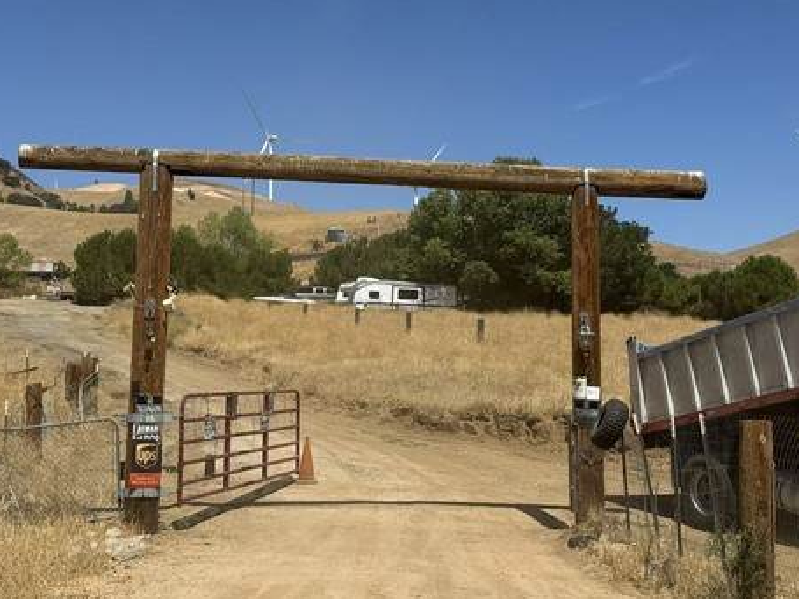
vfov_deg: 26.9
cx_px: 439
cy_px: 216
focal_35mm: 54
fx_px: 1246
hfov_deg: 35.5
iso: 80
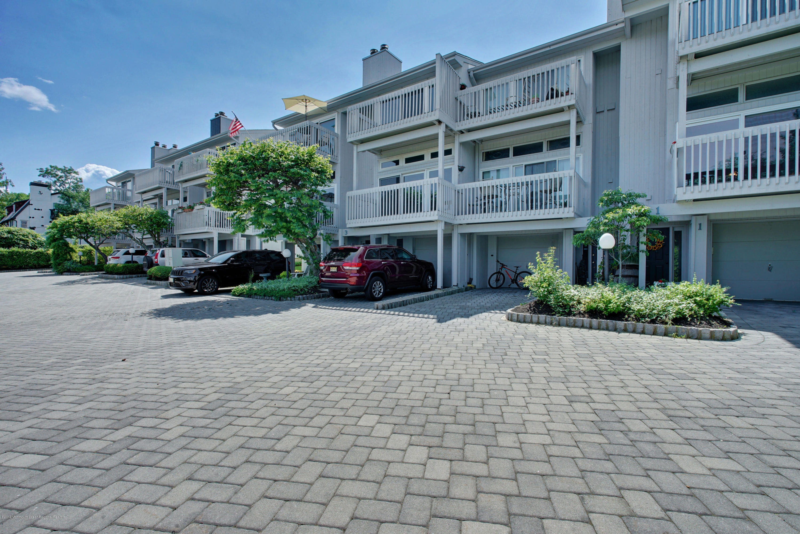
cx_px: 400
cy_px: 267
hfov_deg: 96.7
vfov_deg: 73.7
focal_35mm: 16
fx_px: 356
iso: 200
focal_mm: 16
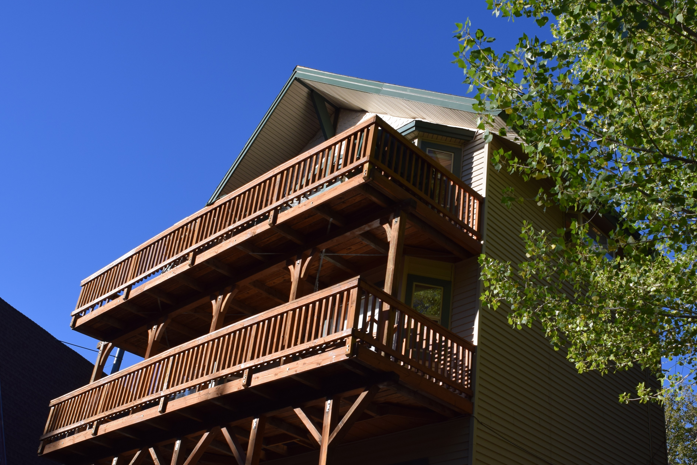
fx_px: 774
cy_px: 304
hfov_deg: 48.1
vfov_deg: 33.2
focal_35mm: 40
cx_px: 431
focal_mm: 20
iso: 200
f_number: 8
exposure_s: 1/320
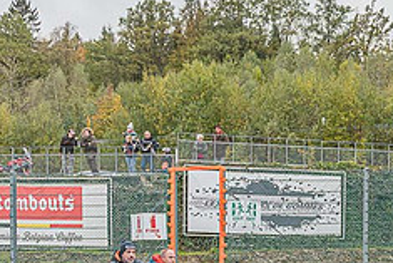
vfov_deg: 14.9
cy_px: 330
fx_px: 961
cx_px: 451
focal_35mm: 88
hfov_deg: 21.7
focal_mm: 26
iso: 1000
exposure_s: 1/250
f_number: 5
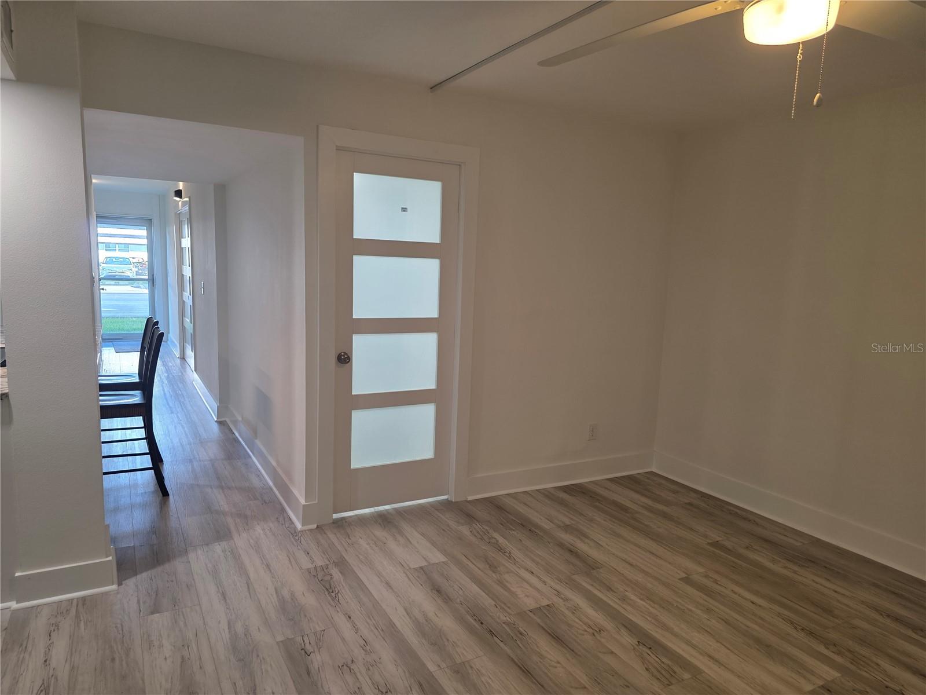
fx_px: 615
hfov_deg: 73.9
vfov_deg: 58.9
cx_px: 463
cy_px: 348
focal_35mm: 23
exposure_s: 1/120
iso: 125
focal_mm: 6.3
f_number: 1.7
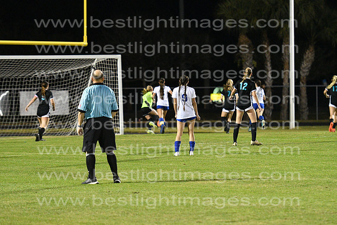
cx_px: 168
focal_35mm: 210
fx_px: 1966
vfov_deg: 6.5
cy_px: 112
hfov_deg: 9.8
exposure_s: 1/800
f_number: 2.8
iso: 8000
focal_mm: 140
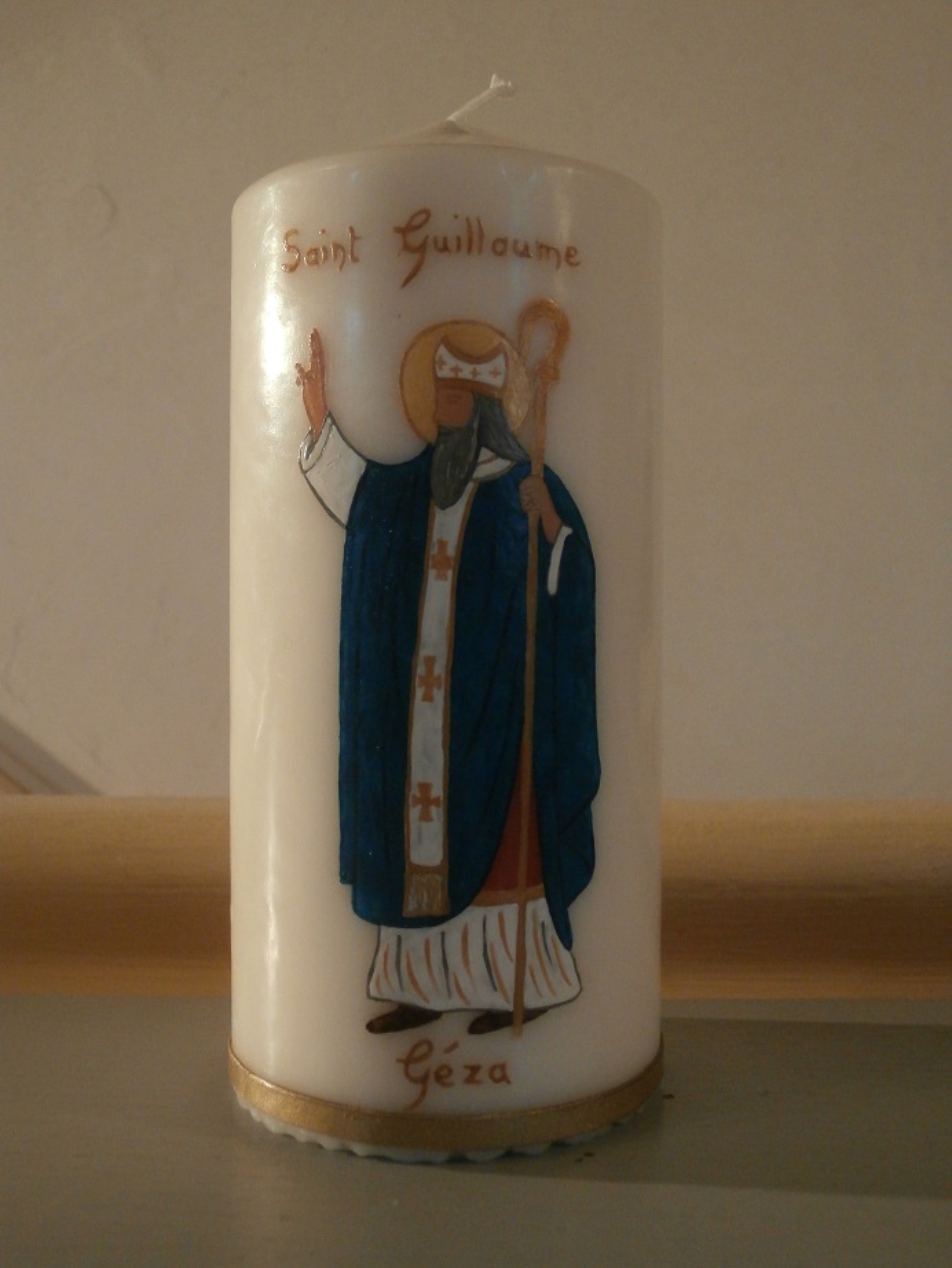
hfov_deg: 37.7
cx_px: 476
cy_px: 634
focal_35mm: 38
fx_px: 1393
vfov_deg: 49.0
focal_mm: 6.67
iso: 400
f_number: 3.9
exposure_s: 1/15
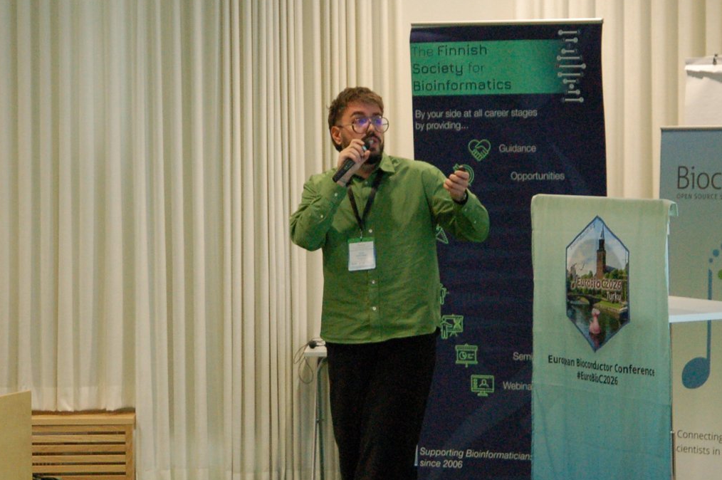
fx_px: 2845
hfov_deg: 14.5
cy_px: 228
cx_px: 355
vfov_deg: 9.6
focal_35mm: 142
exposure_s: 1/125
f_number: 3.2
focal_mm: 48
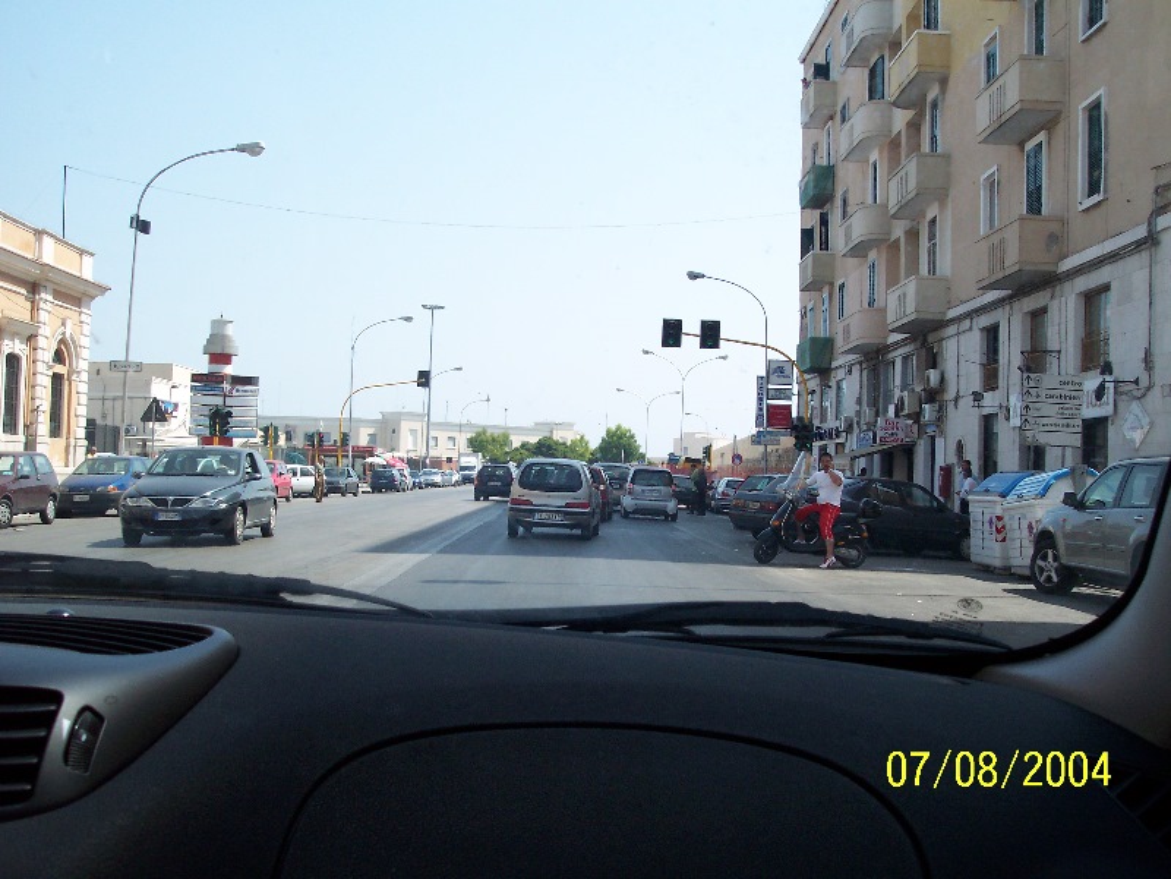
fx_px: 1285
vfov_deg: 37.7
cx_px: 586
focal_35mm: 38
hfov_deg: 49.0
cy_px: 440
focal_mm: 8
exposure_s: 1/350
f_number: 4.8
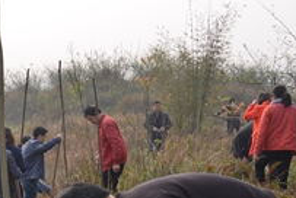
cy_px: 228
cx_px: 67
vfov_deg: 16.3
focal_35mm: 81
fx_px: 667
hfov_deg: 24.7
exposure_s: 1/250
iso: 100
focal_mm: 22
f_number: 6.3
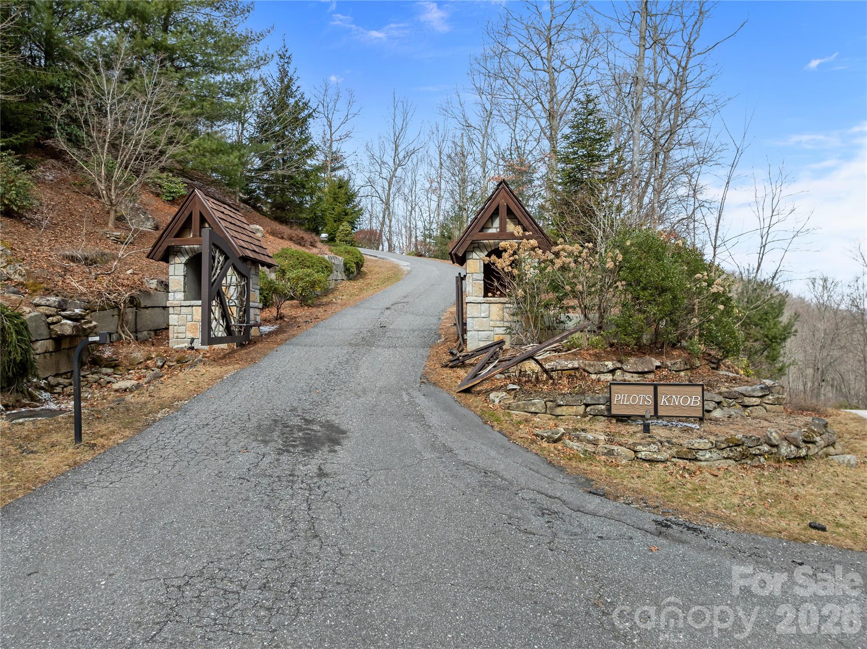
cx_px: 434
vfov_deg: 56.8
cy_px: 324
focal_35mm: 24
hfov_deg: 71.6
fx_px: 601
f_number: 2.8
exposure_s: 1/400
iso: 150
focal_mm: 12.29
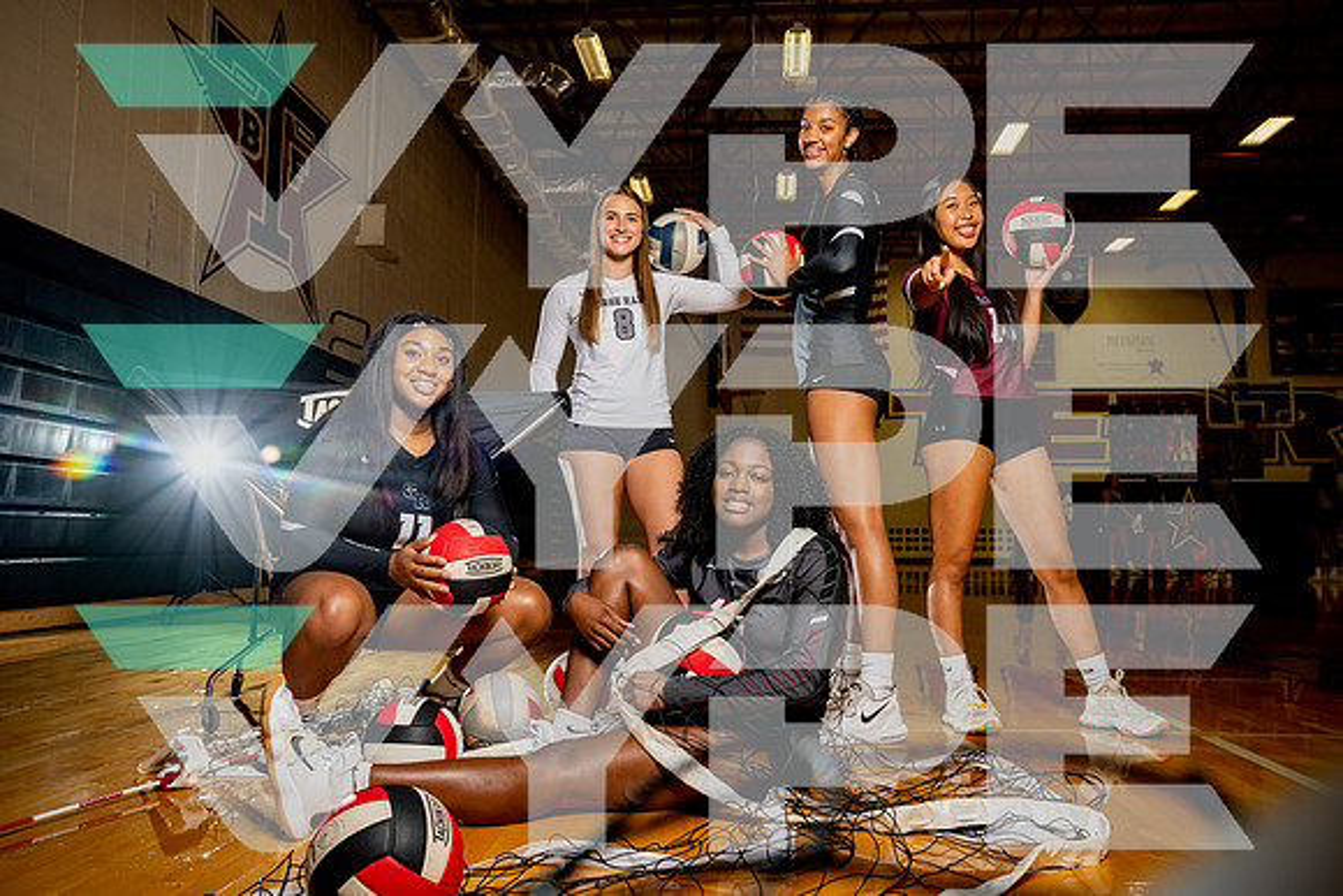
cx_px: 672
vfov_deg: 45.0
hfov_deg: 63.6
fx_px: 1082
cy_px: 448
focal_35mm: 29
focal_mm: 29
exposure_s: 1/250
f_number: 7.1
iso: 400
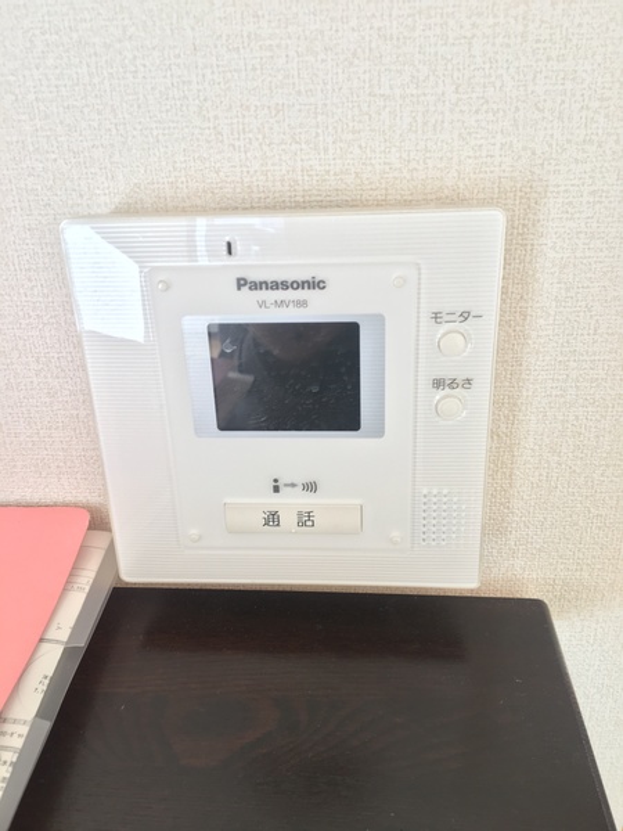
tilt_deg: -23.6
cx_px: 312
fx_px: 696
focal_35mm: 29
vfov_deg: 61.7
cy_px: 416
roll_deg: +2.1
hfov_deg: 48.2
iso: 32
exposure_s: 1/30
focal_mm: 4.15
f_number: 2.2
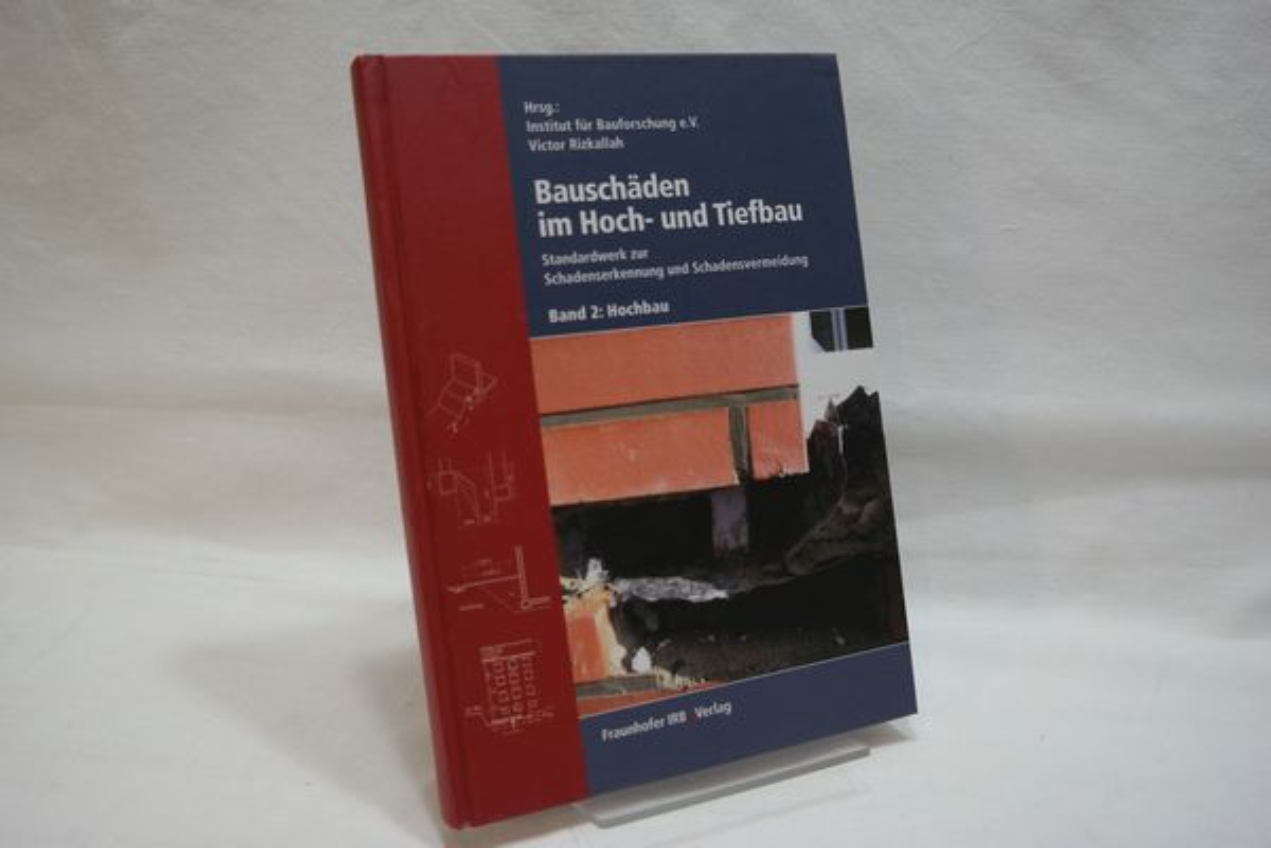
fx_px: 1059
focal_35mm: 30
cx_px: 636
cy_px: 424
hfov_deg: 61.9
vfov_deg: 43.6
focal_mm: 20
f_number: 3.5
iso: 200
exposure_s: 1/40
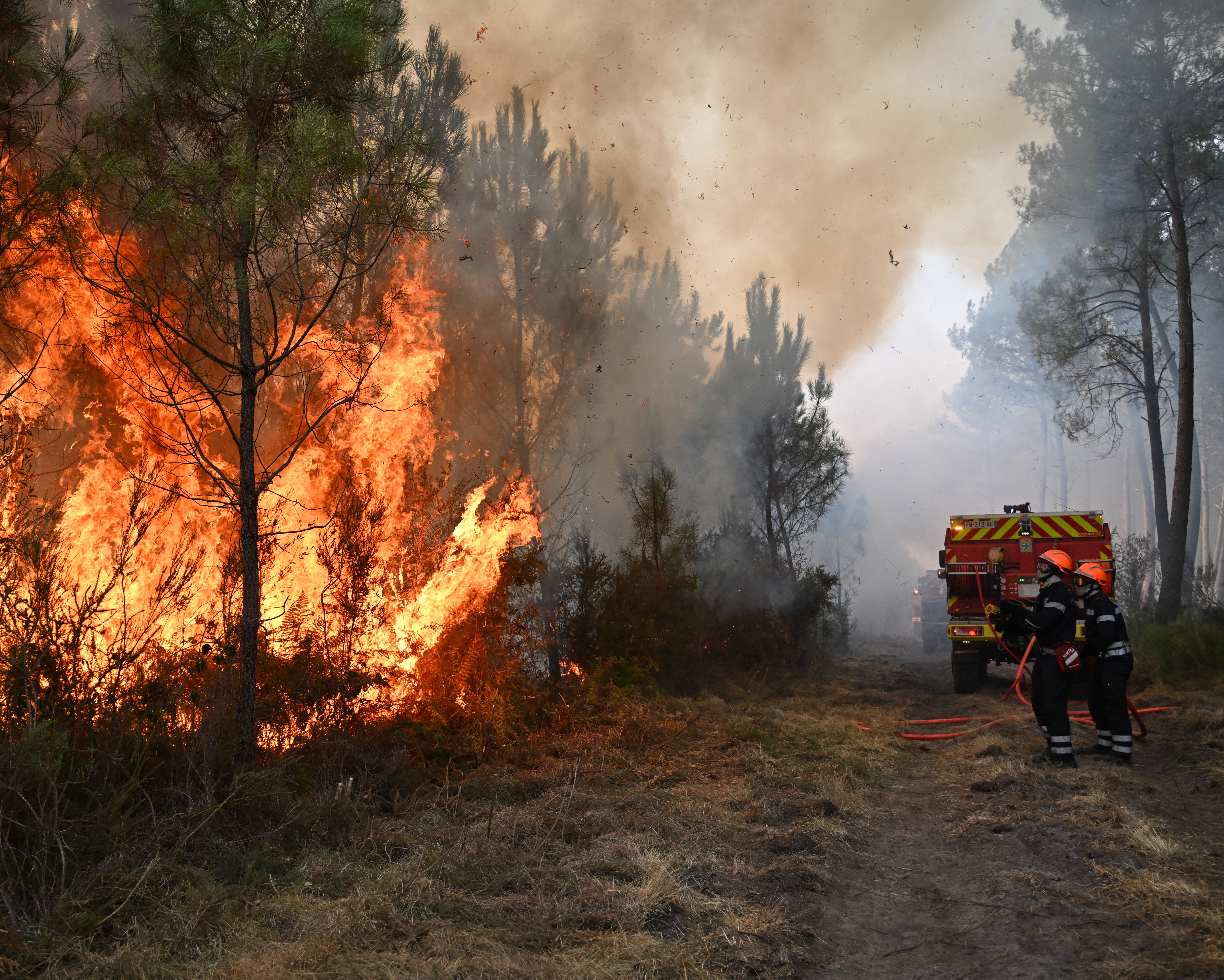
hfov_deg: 55.2
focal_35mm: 32
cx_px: 481
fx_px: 1159
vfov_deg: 45.8
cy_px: 485
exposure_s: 1/2500
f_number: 2.8
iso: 500
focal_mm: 28
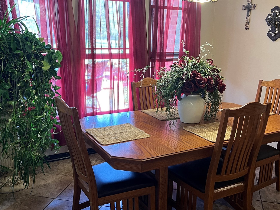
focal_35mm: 38
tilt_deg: -12.4
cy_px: 99
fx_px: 307
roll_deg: -1.7
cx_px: 144
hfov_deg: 49.0
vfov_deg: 37.7
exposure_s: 1/60
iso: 200
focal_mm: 5.7
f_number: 1.5
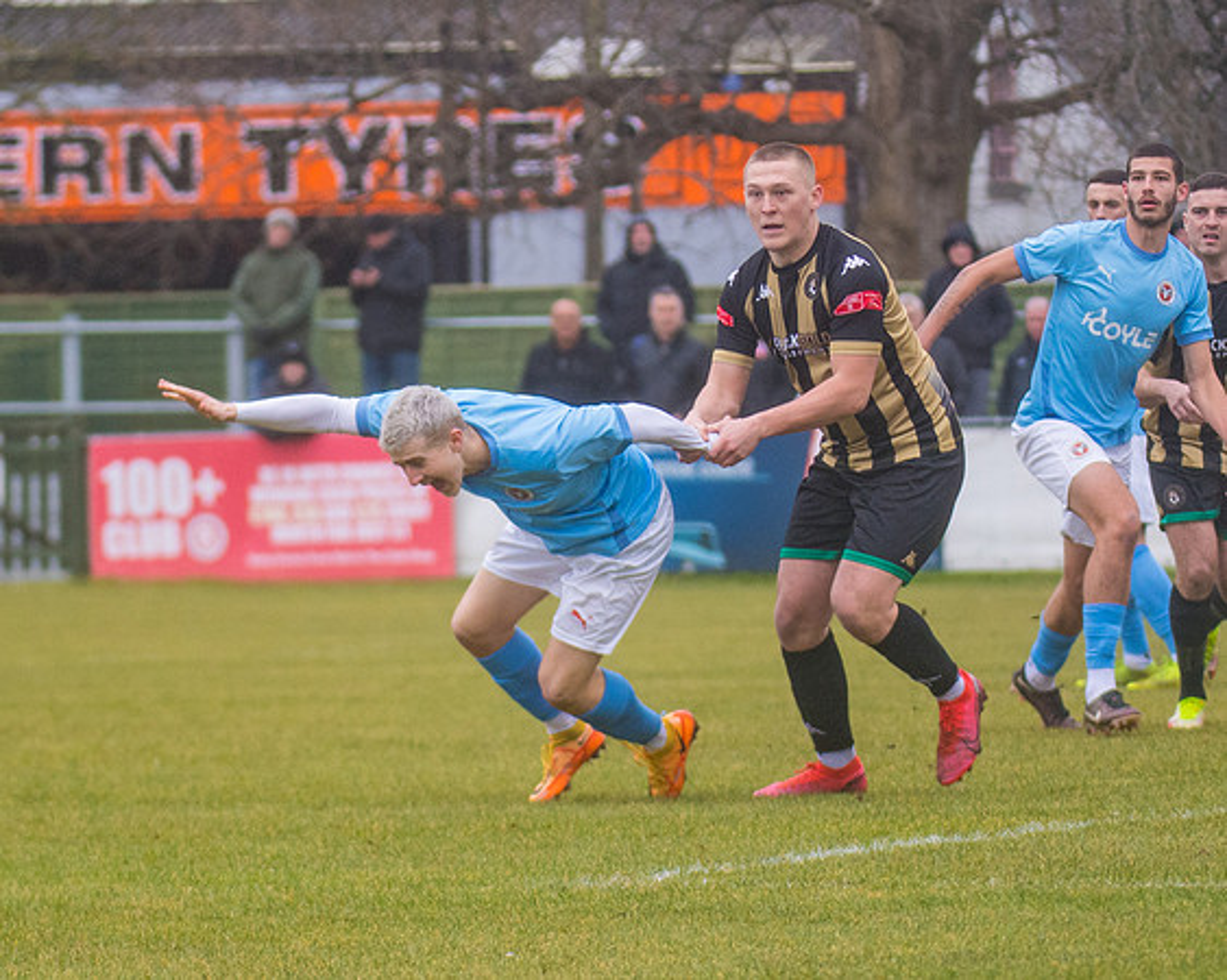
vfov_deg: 4.7
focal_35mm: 332
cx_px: 520
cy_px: 422
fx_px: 12053
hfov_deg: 5.8
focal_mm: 170
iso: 1250
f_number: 4
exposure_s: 1/1600
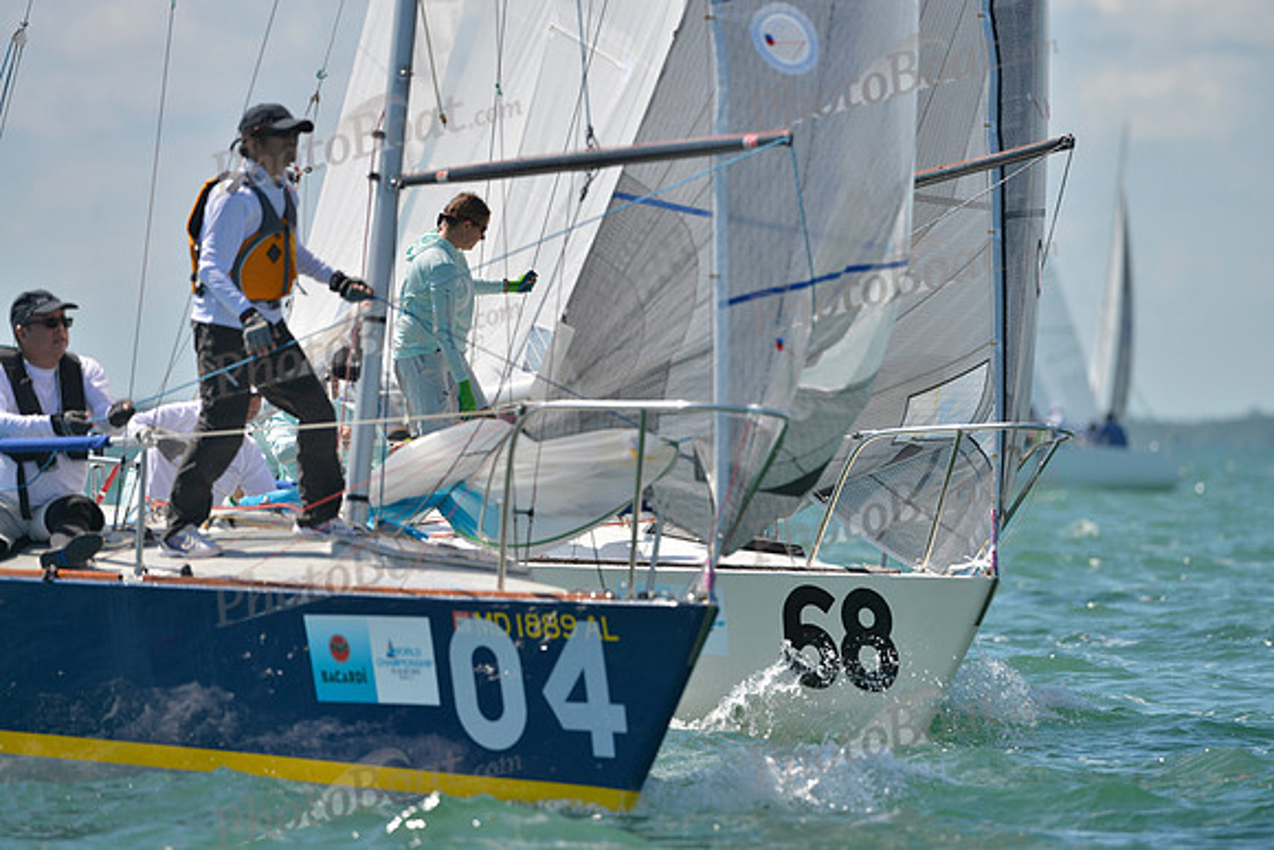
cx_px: 637
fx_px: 12034
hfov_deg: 6.1
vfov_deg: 4.0
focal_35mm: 340
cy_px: 425
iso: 200
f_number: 5.6
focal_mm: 340
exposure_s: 1/1250
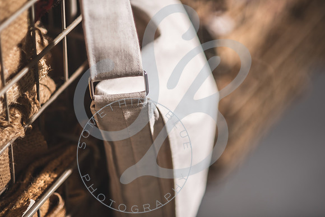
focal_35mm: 85
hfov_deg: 23.9
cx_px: 162
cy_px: 108
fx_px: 768
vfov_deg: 16.1
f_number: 1.8
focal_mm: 85
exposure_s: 1/200
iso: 50
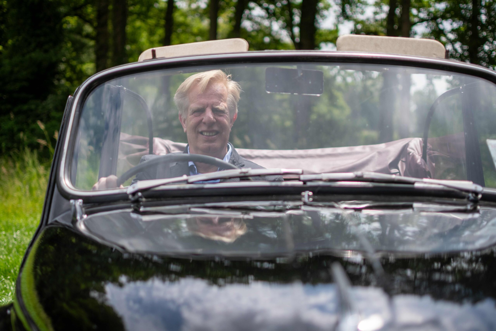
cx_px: 248
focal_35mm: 52
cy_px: 166
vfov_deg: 26.0
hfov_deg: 38.2
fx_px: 716
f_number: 2
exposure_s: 1/8000
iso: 200
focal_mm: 35
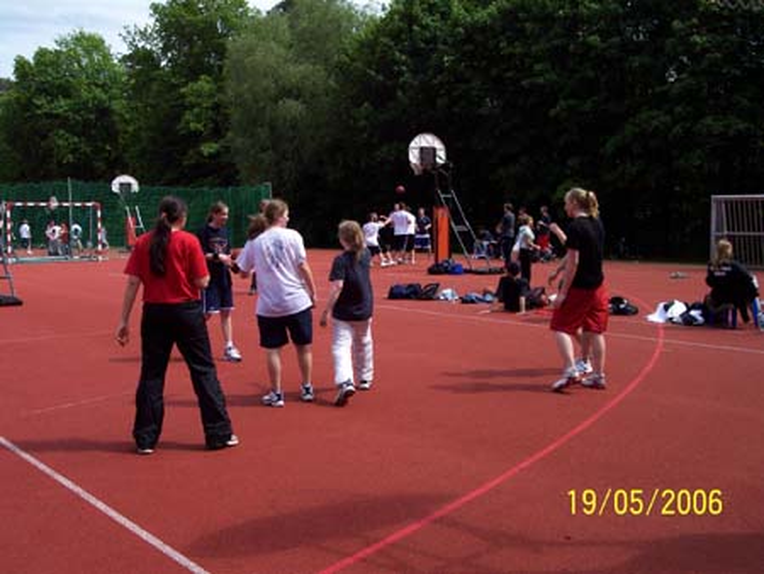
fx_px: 839
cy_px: 287
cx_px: 382
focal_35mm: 38
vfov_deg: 37.8
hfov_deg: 49.0
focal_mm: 8
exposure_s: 1/700
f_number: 4.8
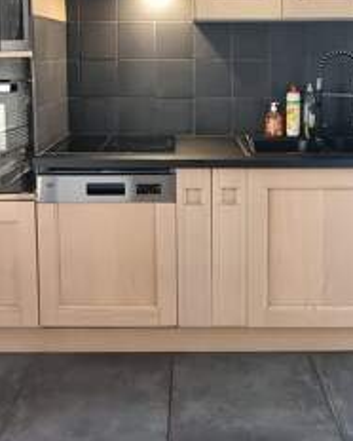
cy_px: 82
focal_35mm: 35
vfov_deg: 48.3
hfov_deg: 42.3
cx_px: 180
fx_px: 456
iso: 1000
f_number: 2.2
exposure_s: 1/24
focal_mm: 2.2
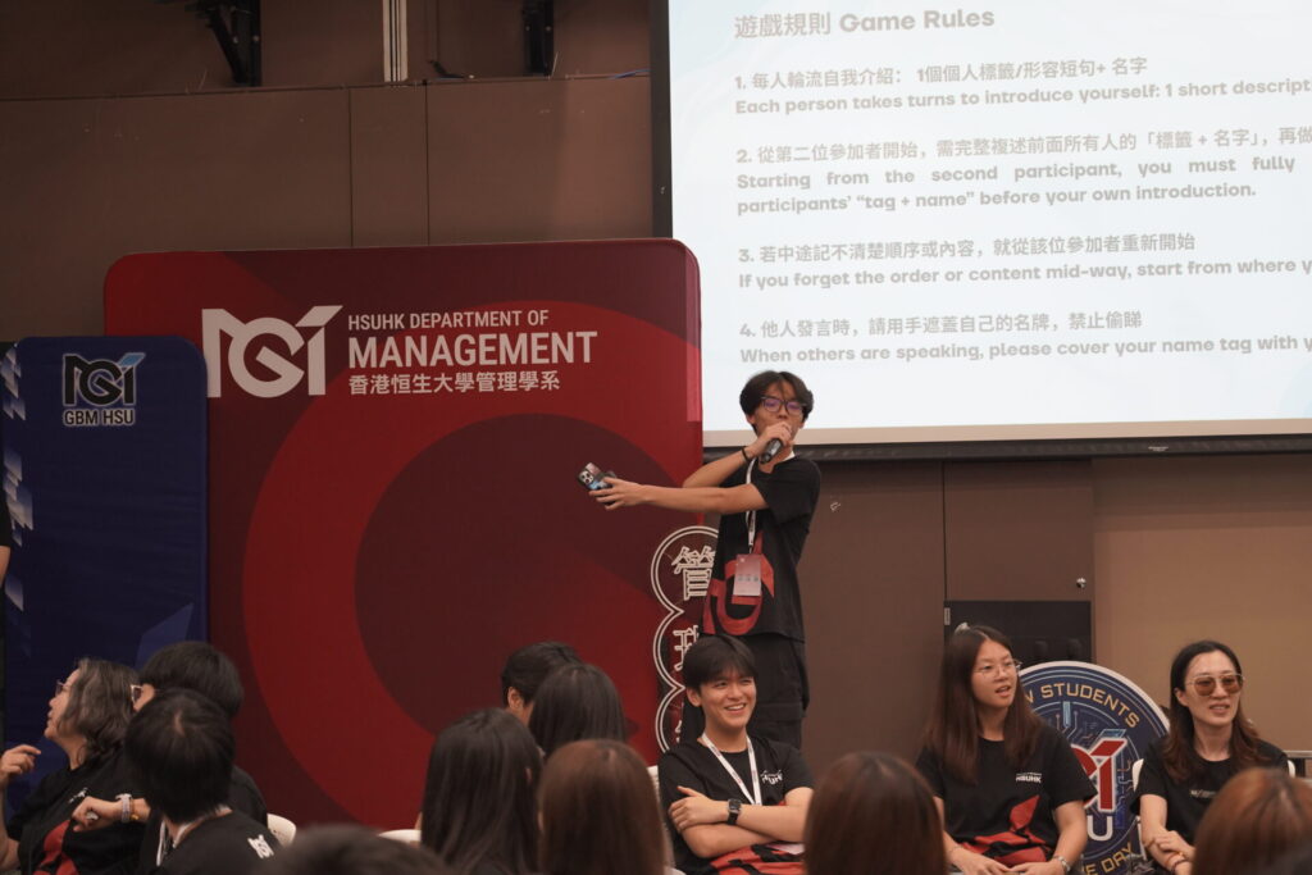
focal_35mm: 70
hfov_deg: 28.8
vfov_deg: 19.5
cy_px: 438
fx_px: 2551
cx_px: 656
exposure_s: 1/160
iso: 2000
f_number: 4
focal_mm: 70
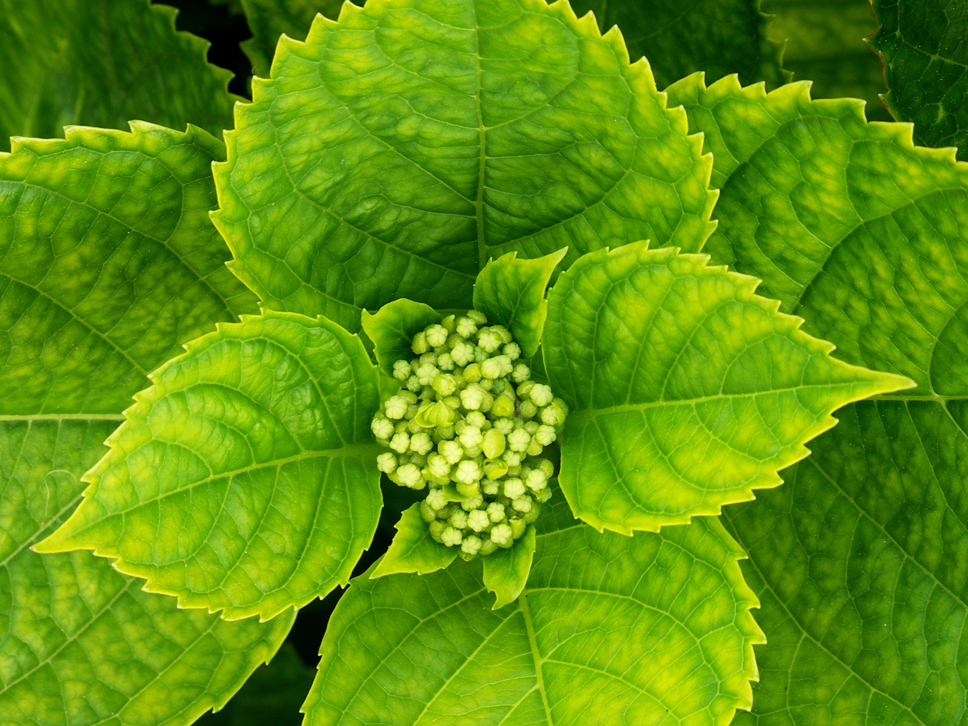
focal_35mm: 181
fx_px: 5062
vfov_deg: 8.2
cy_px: 418
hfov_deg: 10.9
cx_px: 473
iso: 100
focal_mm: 37
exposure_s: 1/50
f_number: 6.3
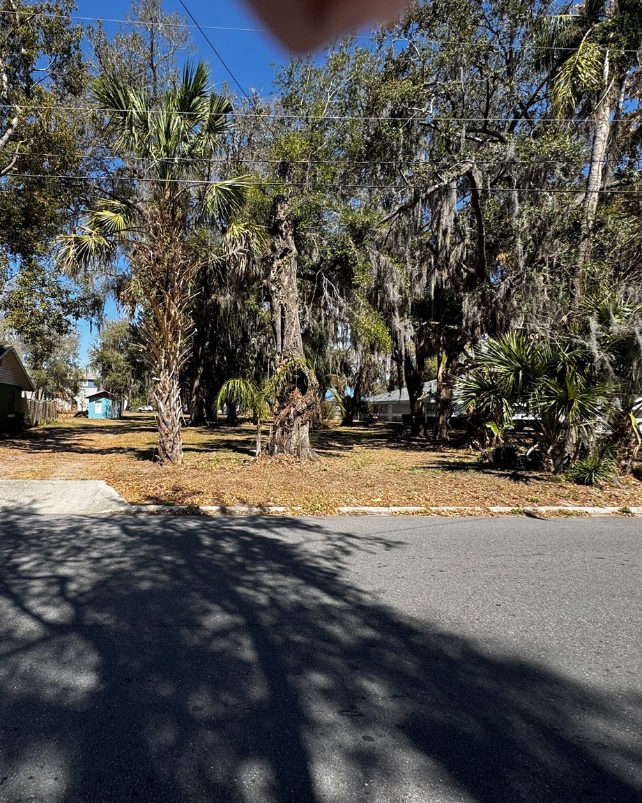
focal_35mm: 19
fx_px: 451
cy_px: 402
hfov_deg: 67.6
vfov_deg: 83.3
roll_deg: -1.7
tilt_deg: +0.8
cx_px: 184
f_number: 2.2
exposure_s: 1/1034
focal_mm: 2.22
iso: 50
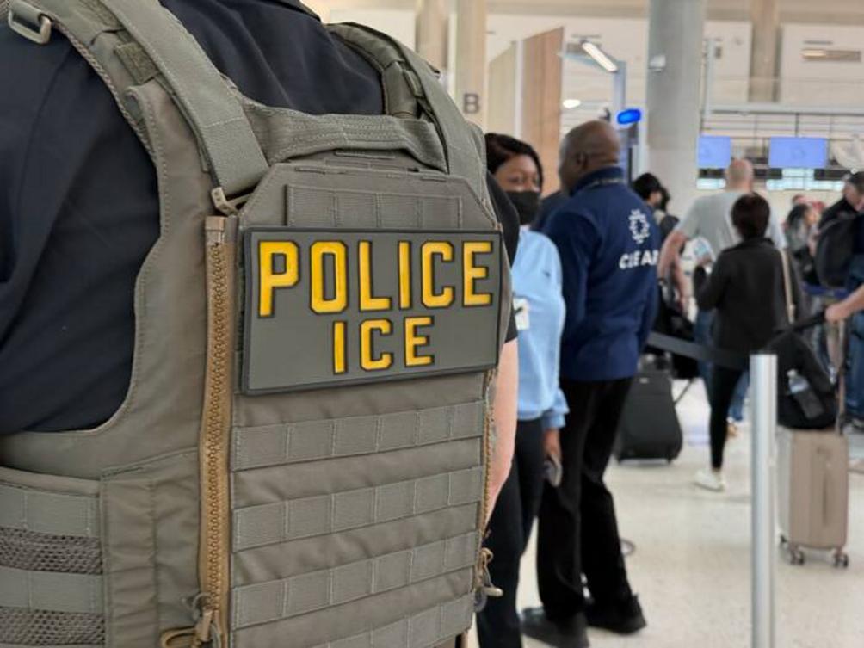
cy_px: 324
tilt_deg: -4.7
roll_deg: -0.3
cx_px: 432
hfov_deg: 39.7
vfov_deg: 30.3
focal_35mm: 48
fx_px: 1198
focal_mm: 6.76
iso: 125
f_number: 1.78
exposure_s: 1/60
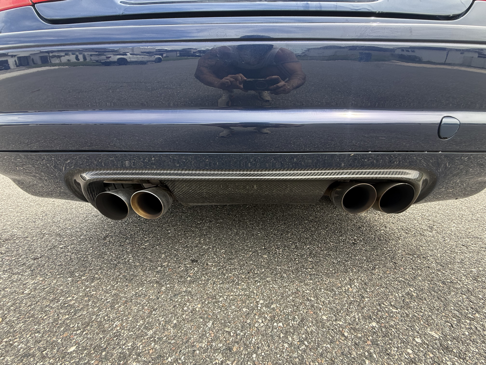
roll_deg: +0.0
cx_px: 243
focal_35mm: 14
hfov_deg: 102.1
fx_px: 197
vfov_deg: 85.7
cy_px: 182
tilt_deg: -11.5
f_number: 2.2
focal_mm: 2.22
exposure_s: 1/213
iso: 64
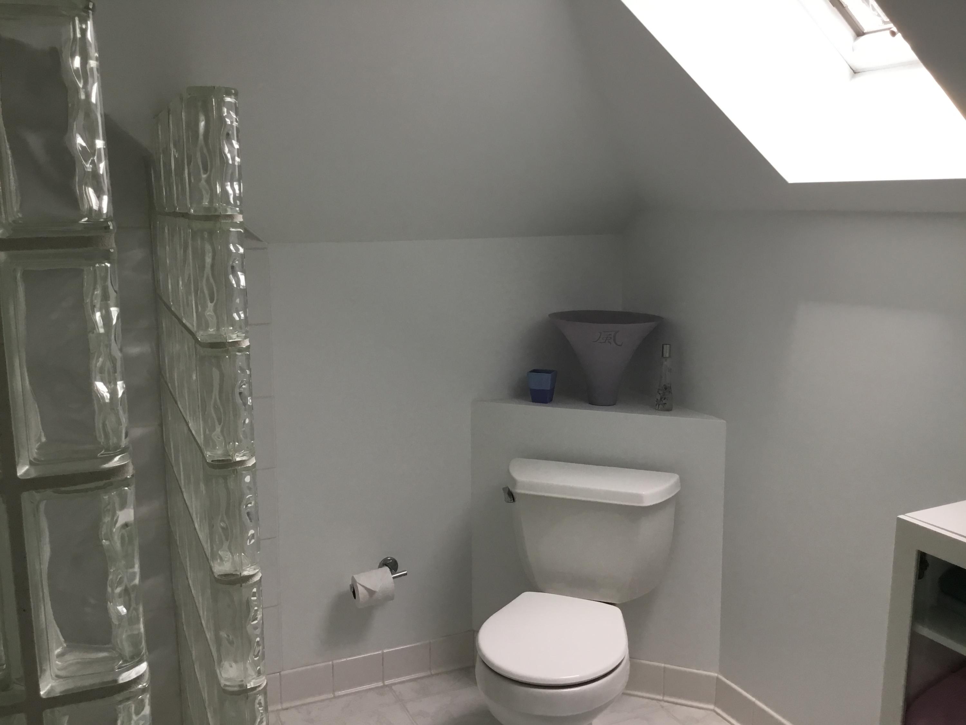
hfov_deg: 58.4
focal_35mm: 31
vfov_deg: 45.4
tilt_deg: -10.6
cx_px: 483
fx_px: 865
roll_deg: +0.5
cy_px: 362
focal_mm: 3.3
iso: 25
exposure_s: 1/40
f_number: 2.4
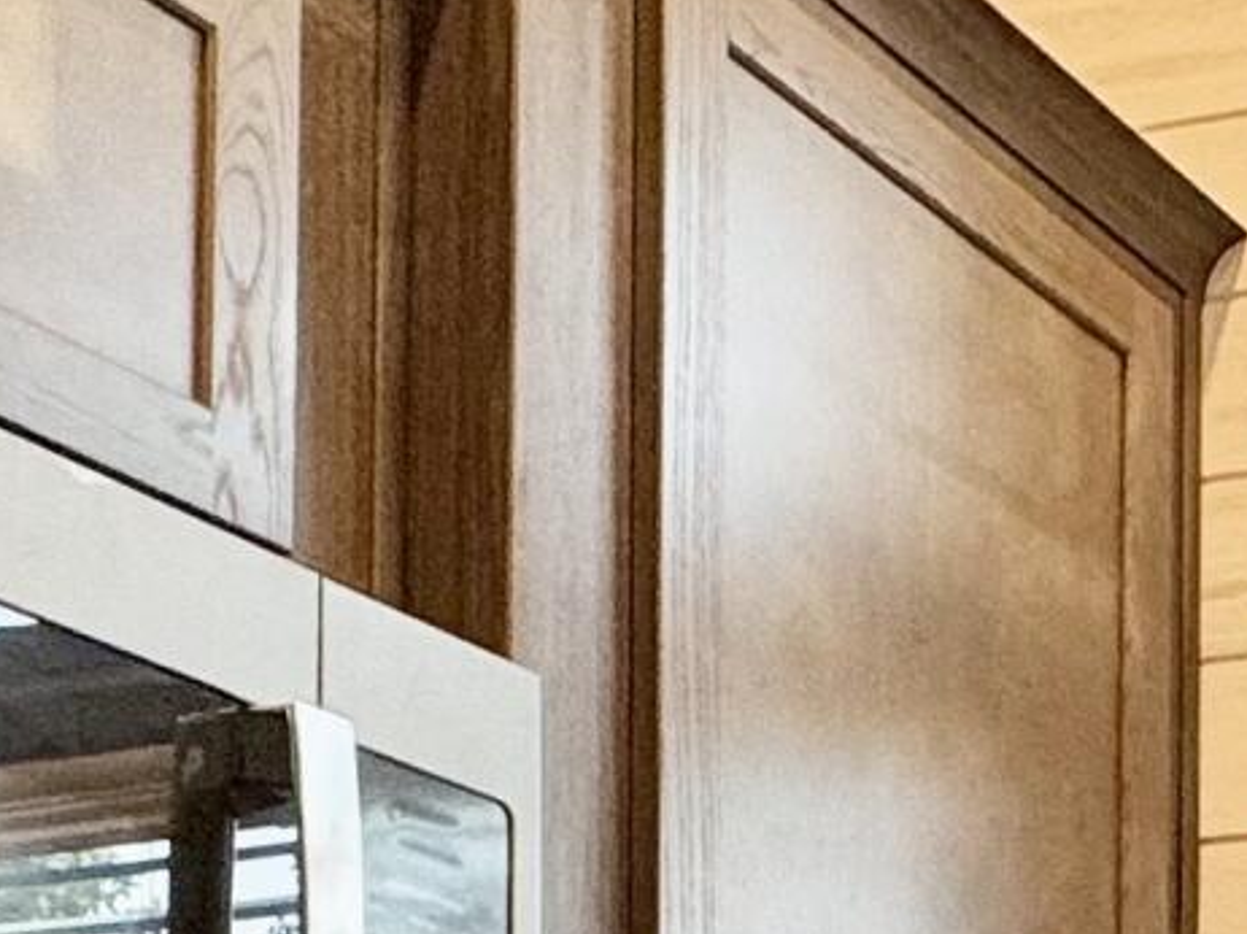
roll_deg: -1.4
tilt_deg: -2.0
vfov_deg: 13.7
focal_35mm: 91
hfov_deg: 18.4
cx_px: 2005
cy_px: 1890
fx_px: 3276
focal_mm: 2.22
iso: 125
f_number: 2.2
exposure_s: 1/120
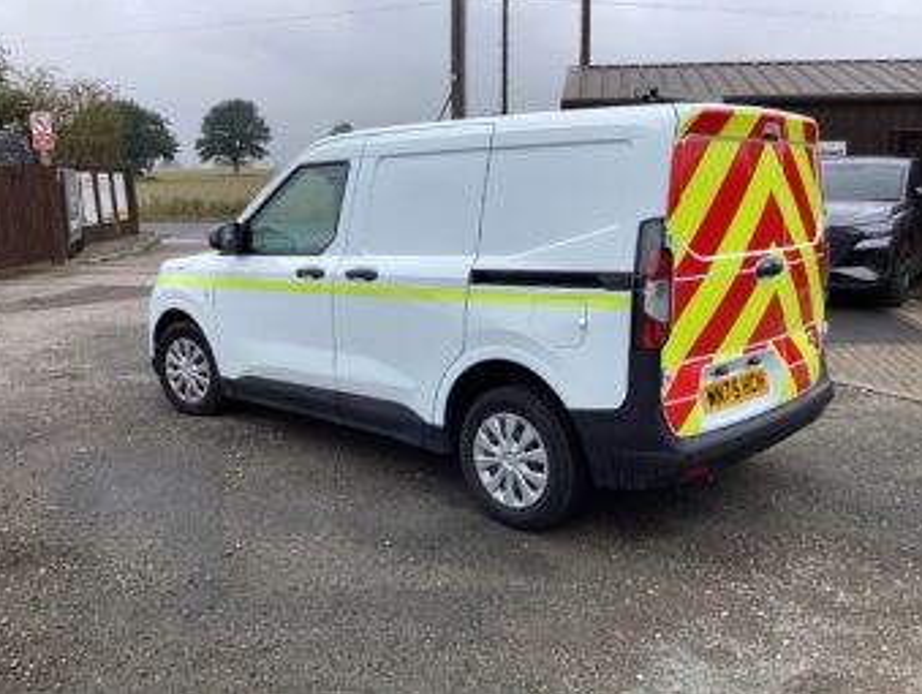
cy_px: 347
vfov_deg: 44.2
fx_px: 853
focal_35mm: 32
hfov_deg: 56.8
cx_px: 460
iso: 25
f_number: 2.4
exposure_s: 1/476
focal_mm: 3.3
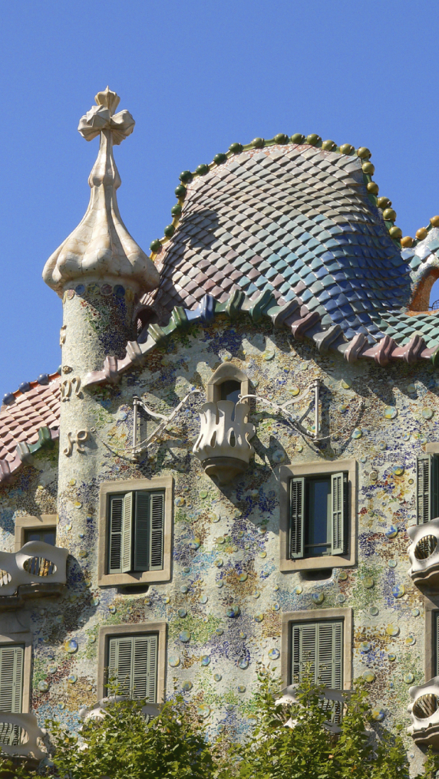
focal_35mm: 135
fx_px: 2792
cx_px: 238
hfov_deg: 9.0
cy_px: 392
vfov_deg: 15.9
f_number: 4.6
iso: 80
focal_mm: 20.5
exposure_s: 1/500
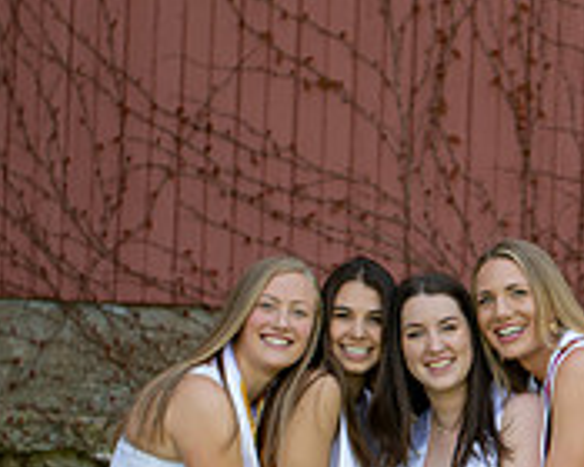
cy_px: 587
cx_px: 417
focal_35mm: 369
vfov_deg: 4.2
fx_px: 6378
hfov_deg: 5.2
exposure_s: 1/250
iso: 100
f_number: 2.8
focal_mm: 102
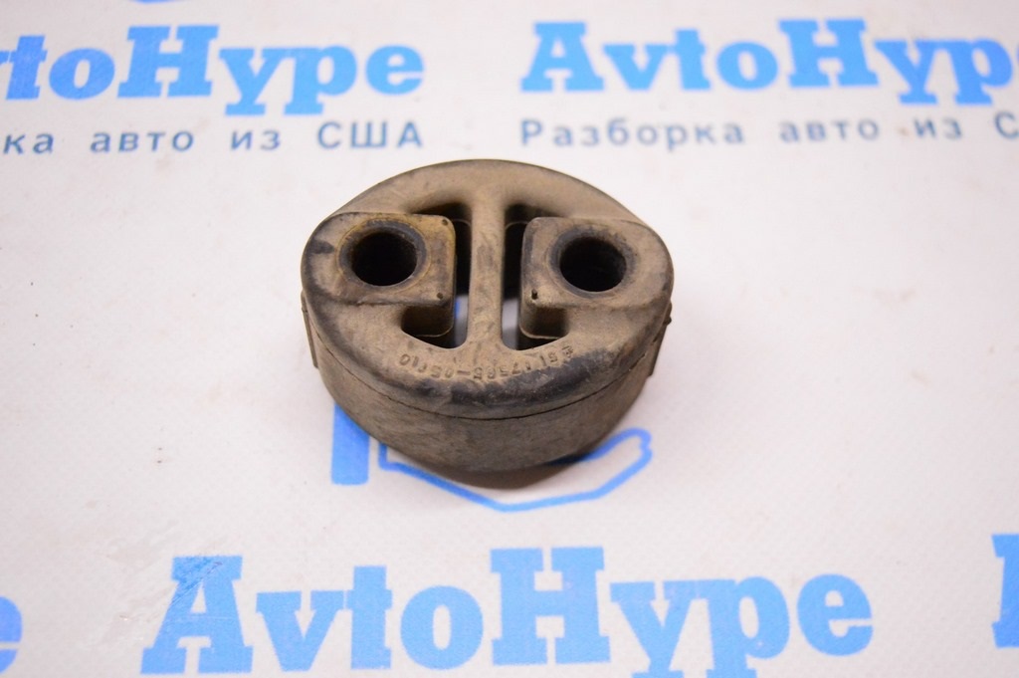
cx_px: 510
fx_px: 1188
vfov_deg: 31.8
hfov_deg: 46.4
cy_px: 339
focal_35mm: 42
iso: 3200
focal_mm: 28
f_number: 4.2
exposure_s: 1/320
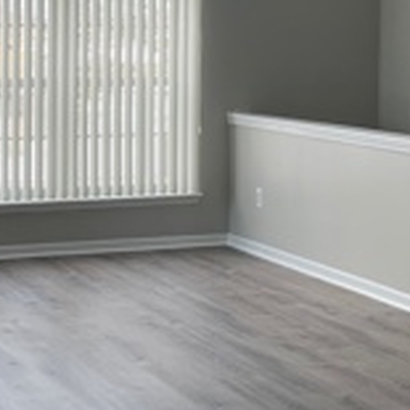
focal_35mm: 95
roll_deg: -0.7
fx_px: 1273
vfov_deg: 18.1
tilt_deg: -1.6
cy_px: 82
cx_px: 130
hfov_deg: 18.2
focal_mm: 4.2
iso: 32
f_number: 1.6
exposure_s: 1/211
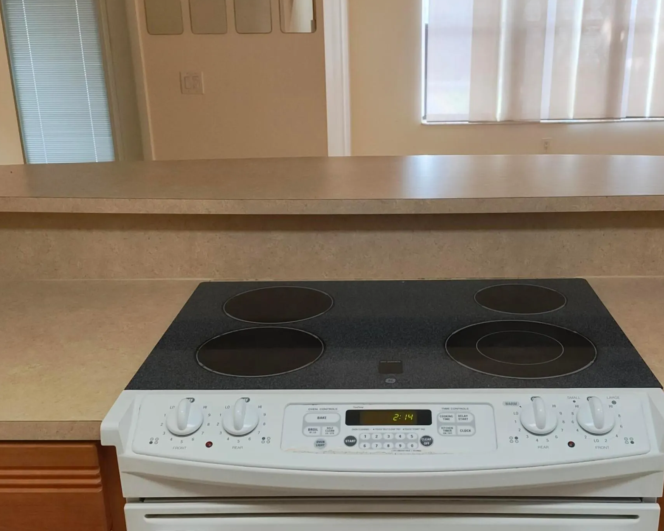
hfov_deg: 44.7
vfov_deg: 36.4
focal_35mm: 41
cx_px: 373
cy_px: 313
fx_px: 806
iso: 613
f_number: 1.7
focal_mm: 4.71
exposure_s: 1/60
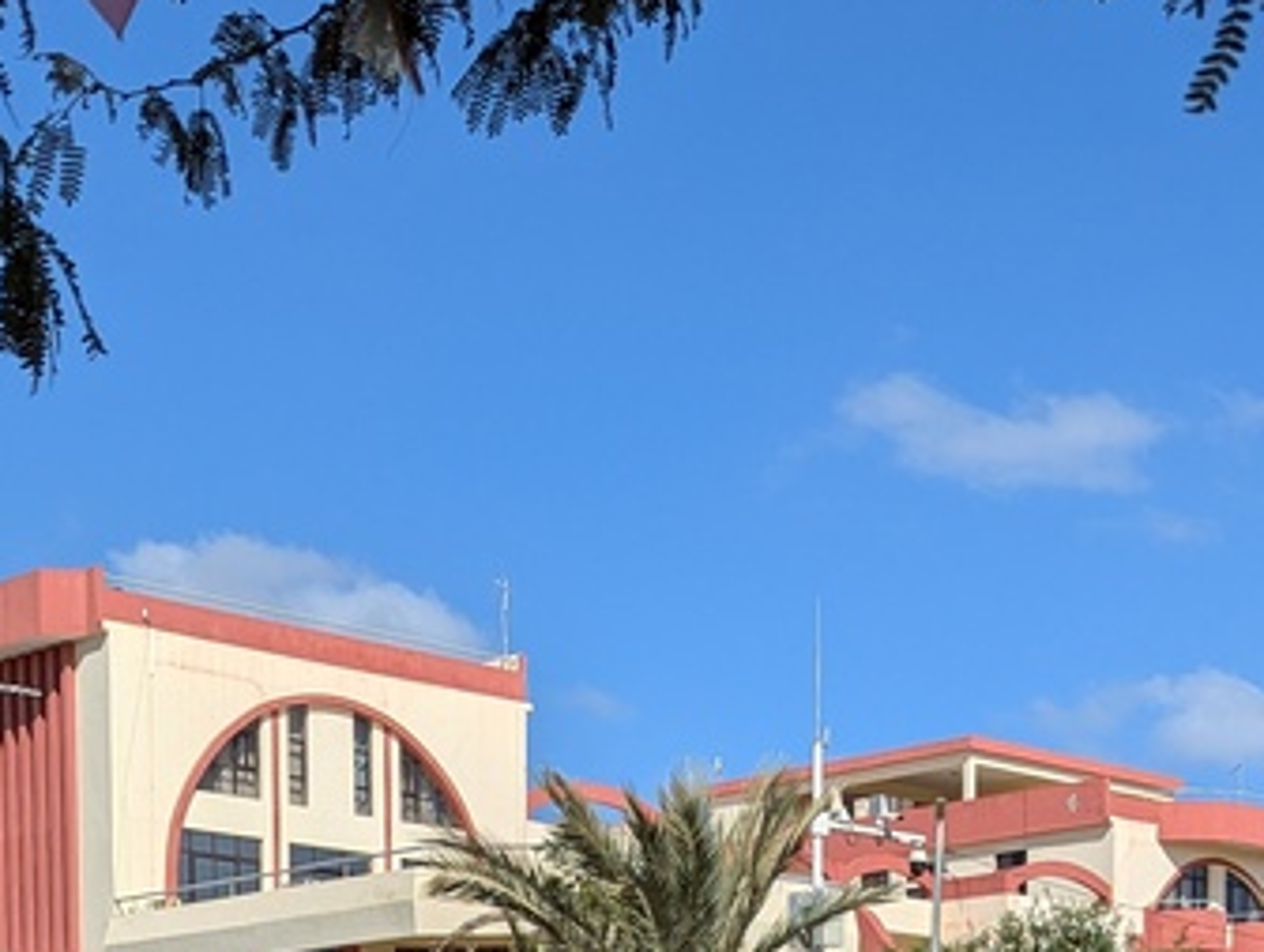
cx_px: 585
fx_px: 2779
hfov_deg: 25.6
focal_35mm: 76
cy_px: 1426
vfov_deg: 17.5
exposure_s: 1/3425
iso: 41
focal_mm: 6.81
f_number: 1.85
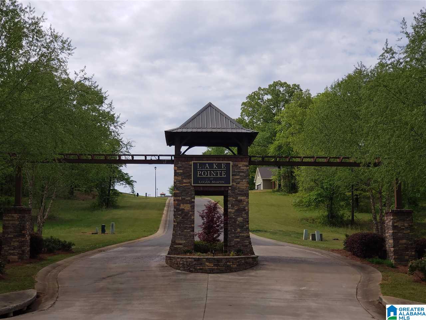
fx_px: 640
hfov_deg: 36.8
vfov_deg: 28.0
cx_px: 213
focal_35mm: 52
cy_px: 160
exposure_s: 1/1070
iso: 32
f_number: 2.4
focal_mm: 6
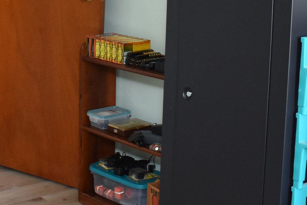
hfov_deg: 21.5
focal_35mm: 92
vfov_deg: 14.6
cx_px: 8
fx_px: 784
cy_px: -12
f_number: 4
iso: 720
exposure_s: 1/60
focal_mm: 20
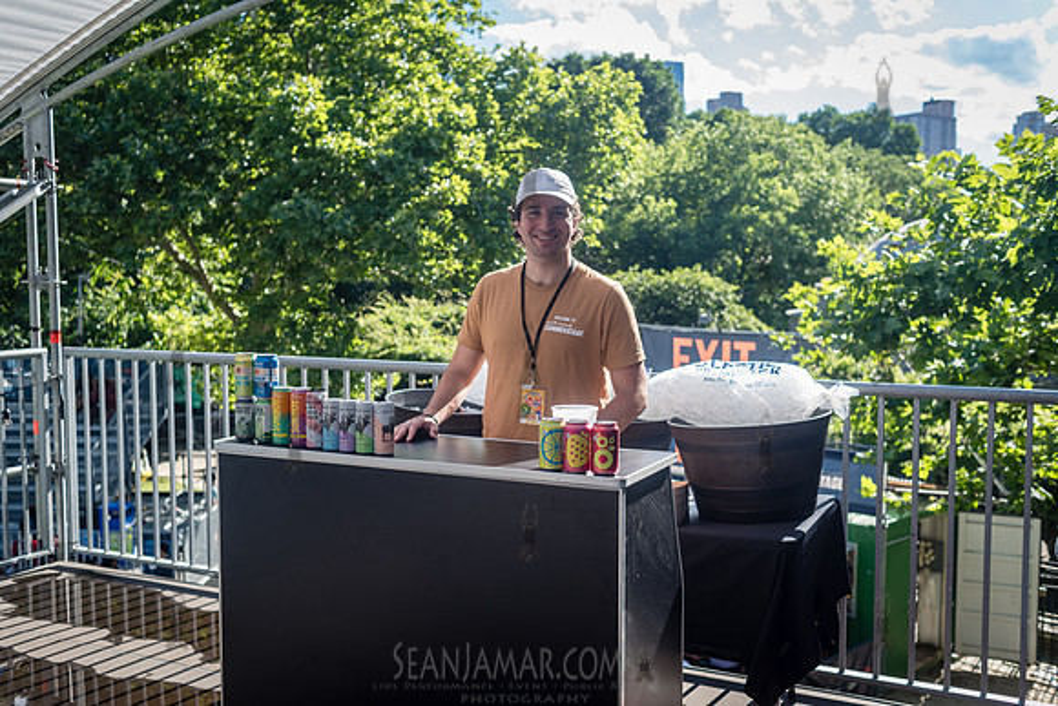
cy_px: 353
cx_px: 529
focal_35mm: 35
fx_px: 1029
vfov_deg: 37.9
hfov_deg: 54.4
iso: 200
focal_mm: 35
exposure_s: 1/800
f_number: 3.5
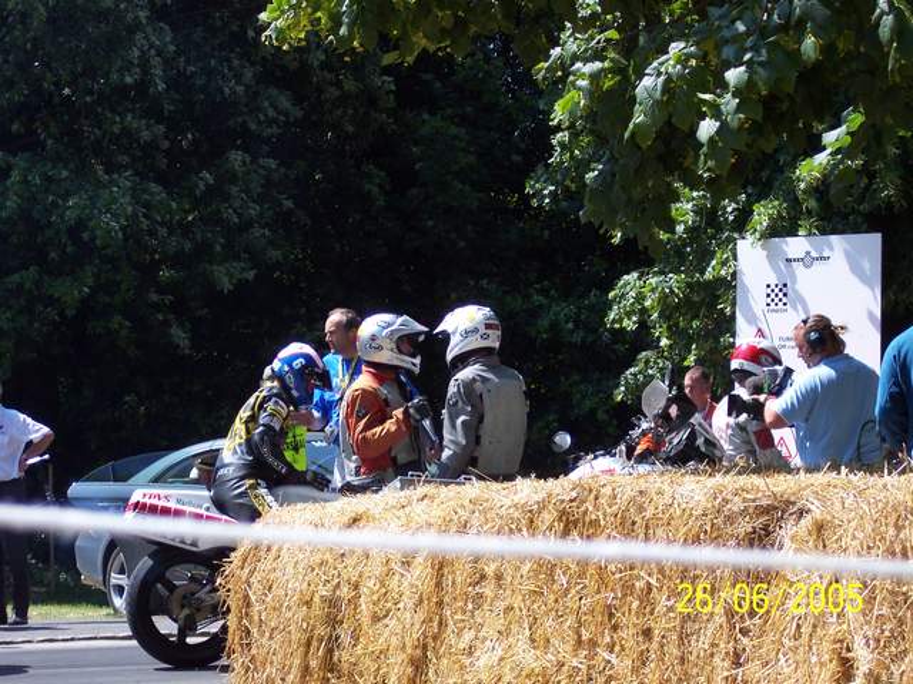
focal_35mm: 114
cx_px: 456
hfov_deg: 17.3
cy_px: 342
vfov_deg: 13.0
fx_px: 3007
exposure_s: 1/350
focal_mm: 24
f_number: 4.8
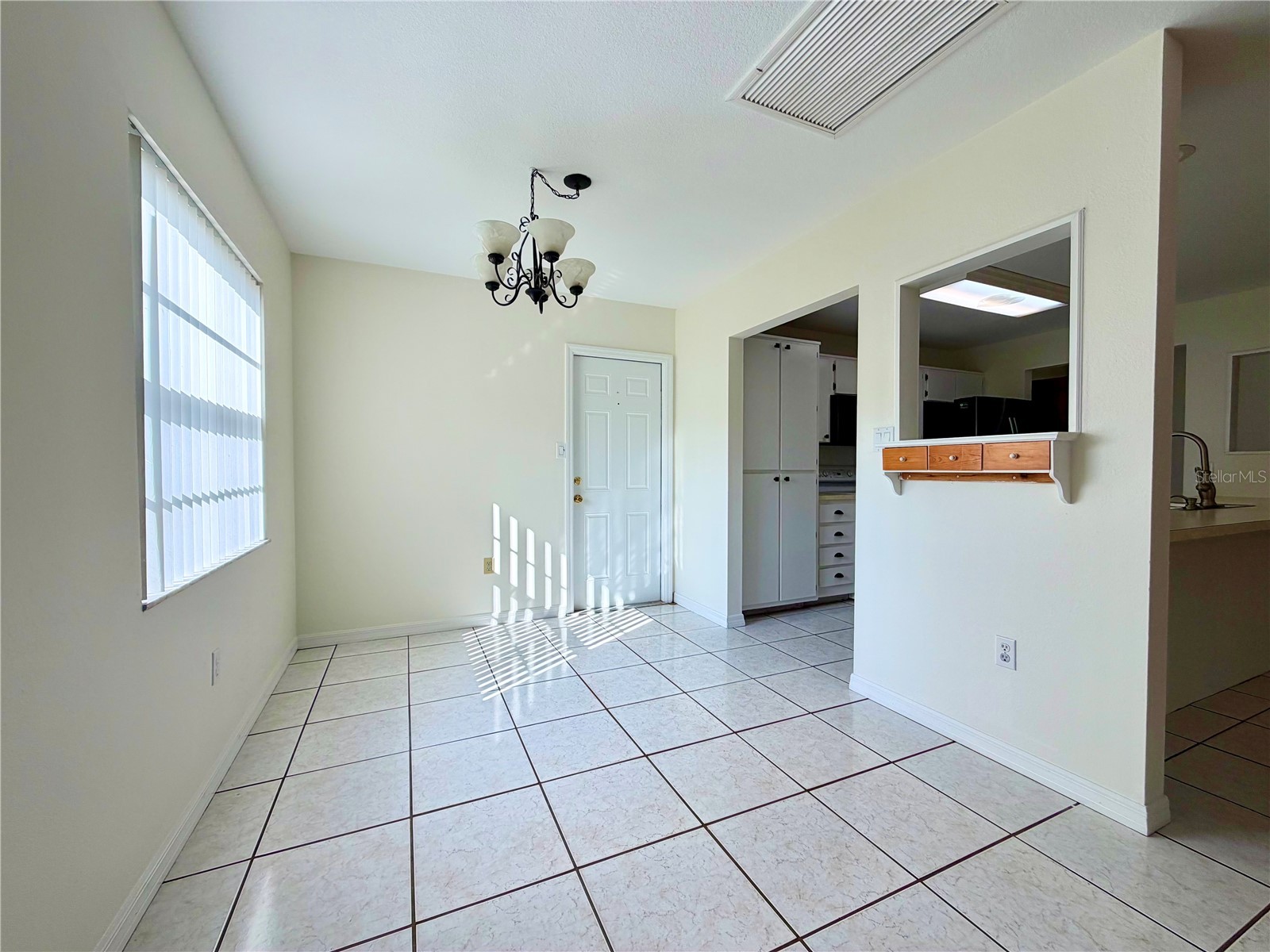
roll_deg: -0.1
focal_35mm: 14
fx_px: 514
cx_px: 635
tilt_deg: -0.8
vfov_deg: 85.7
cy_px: 476
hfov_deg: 102.1
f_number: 2.2
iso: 40
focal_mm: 2.22
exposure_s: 1/241
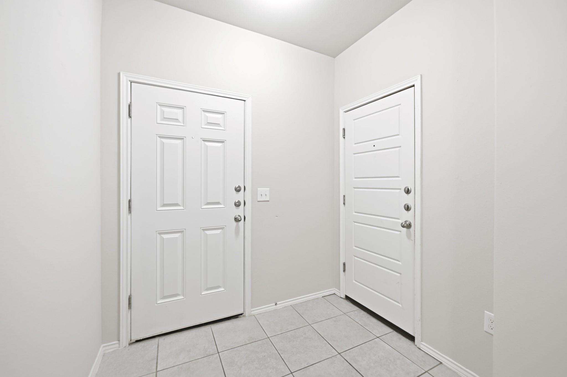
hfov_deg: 104.3
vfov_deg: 81.1
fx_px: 220
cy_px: 188
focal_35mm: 14
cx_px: 284
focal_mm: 14
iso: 320
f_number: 4.5
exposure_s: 1/15
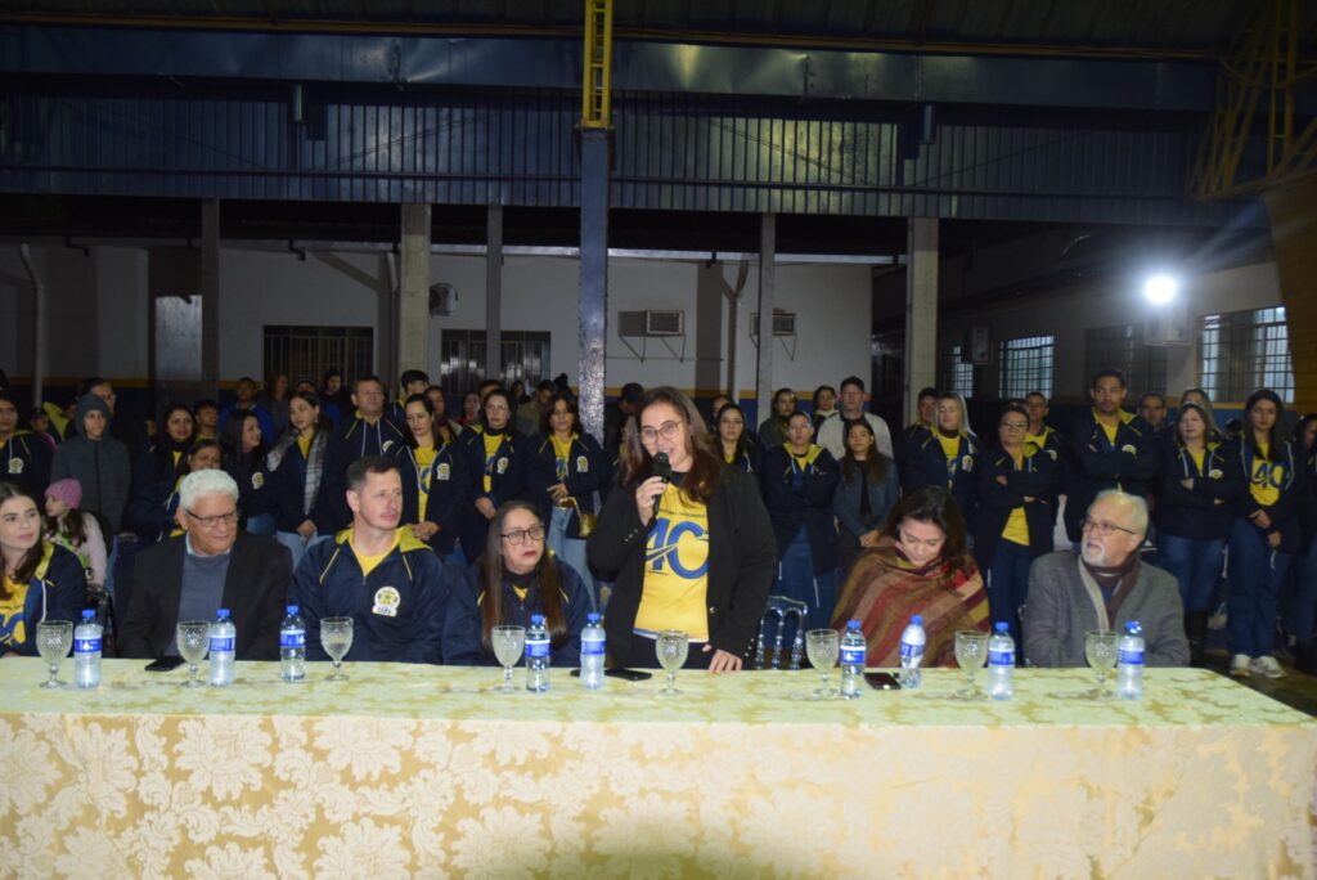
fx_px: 1208
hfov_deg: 57.2
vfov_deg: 40.0
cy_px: 440
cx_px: 658
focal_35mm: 33
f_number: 3.5
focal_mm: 22
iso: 1250
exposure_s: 1/60
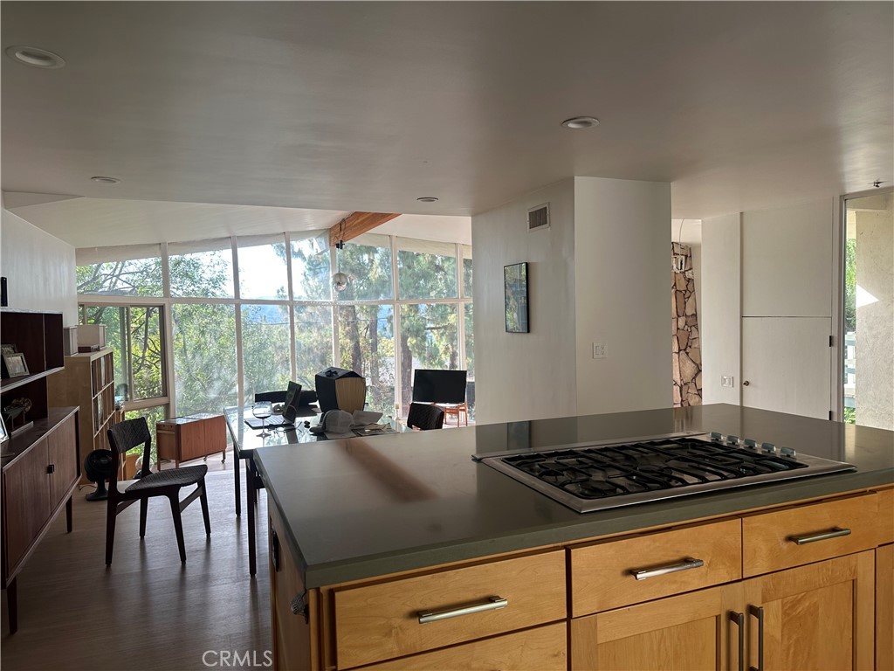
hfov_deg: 71.6
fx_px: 620
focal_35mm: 24
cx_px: 447
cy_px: 336
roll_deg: +1.6
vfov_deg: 56.8
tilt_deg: -1.1
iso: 64
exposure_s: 1/121
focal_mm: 6.86
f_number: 1.78
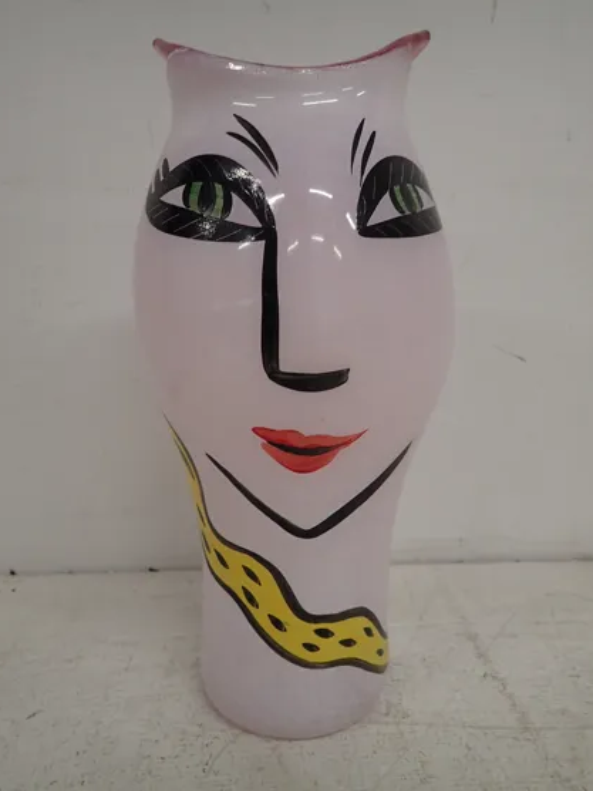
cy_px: 398
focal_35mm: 27
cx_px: 294
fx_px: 617
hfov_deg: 51.4
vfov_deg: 65.3
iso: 100
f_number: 2
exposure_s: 1/80
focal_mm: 4.5
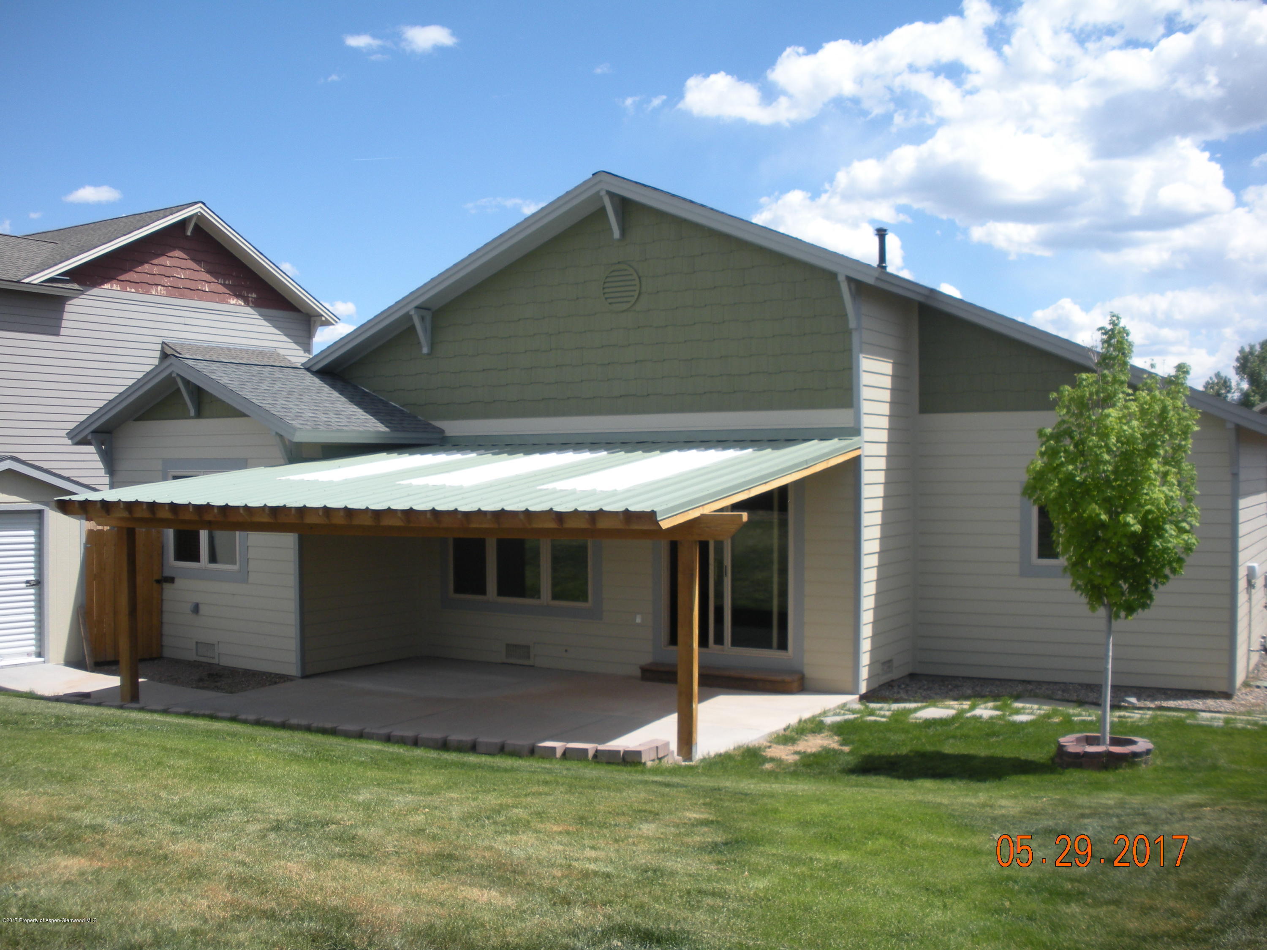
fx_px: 1318
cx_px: 634
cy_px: 475
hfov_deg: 51.4
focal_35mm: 36
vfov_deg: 39.7
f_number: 3.5
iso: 64
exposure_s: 1/505
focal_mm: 6.3
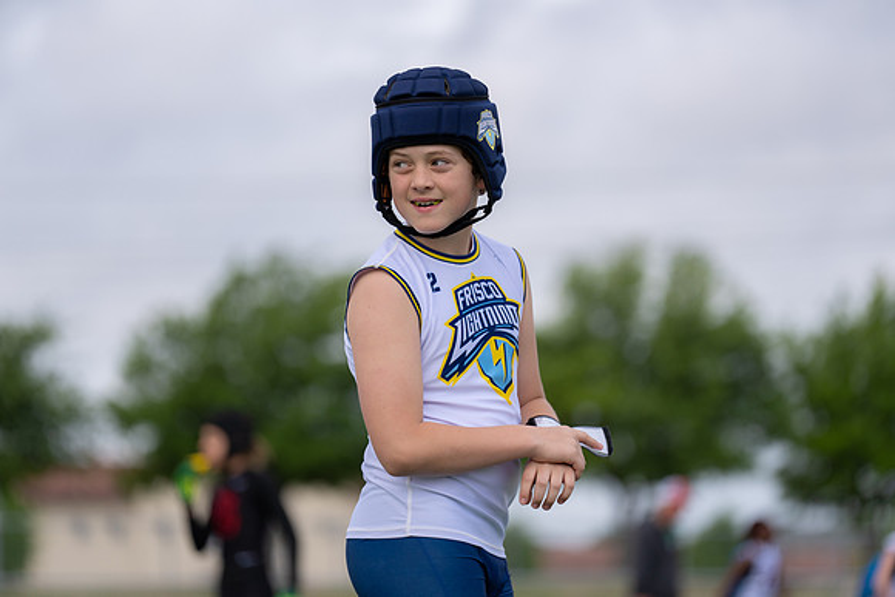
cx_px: 448
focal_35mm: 168
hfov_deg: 12.2
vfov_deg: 8.2
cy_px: 298
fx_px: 4177
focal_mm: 168
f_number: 2.8
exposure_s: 1/1600
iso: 100
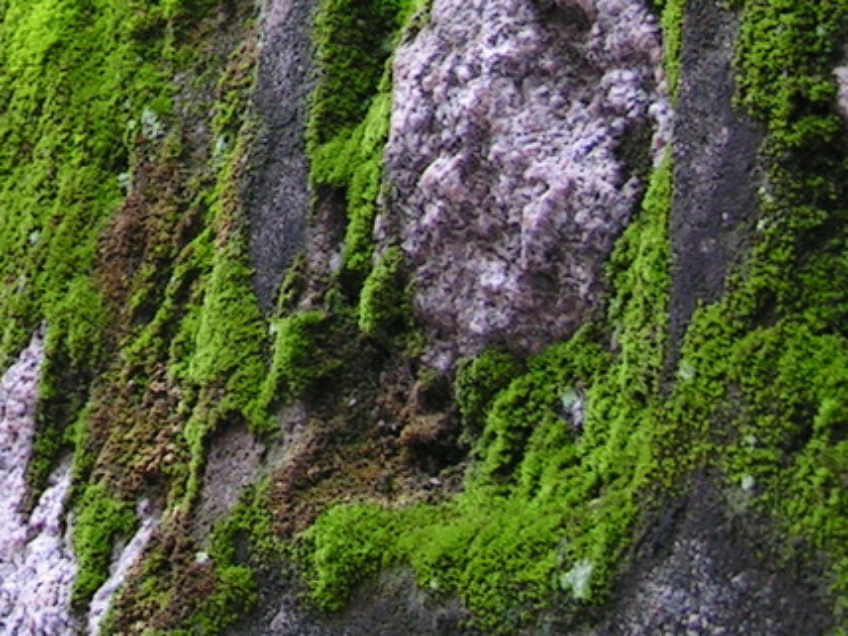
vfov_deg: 9.7
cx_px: -117
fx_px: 3626
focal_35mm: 148
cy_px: -357
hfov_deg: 13.1
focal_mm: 7.4
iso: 50
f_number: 2.8
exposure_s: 1/50
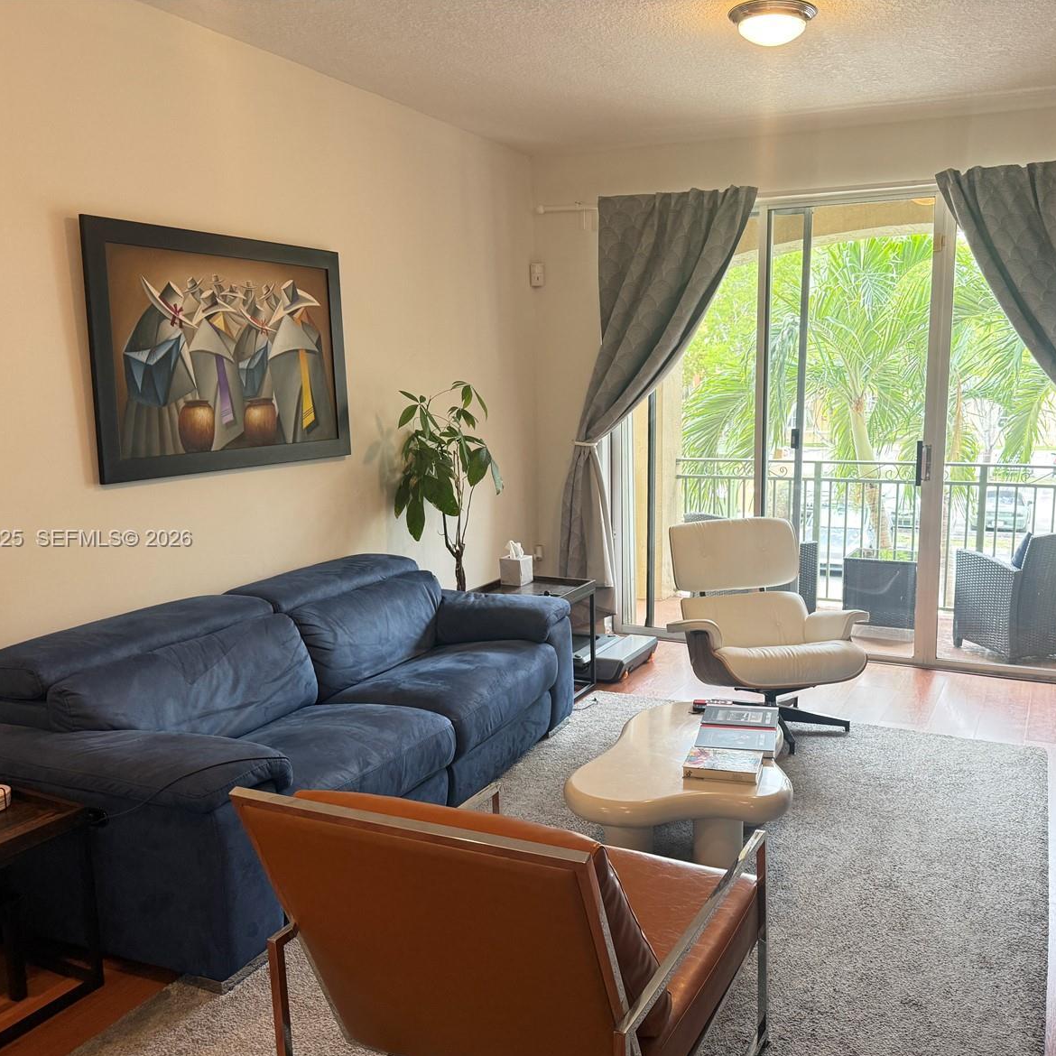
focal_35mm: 29
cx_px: 633
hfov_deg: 55.2
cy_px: 540
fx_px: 1001
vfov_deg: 55.6
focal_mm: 6.76
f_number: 1.78
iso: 200
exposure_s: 1/62
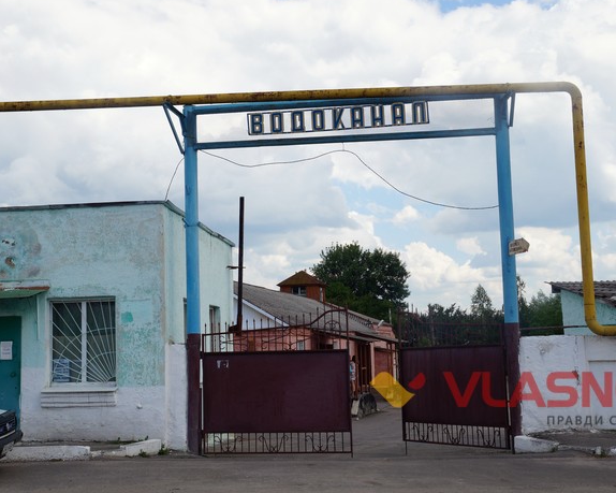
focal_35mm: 48
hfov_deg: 38.8
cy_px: 244
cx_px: 305
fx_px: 875
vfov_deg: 31.4
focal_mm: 28
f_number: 13
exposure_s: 1/125
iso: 100
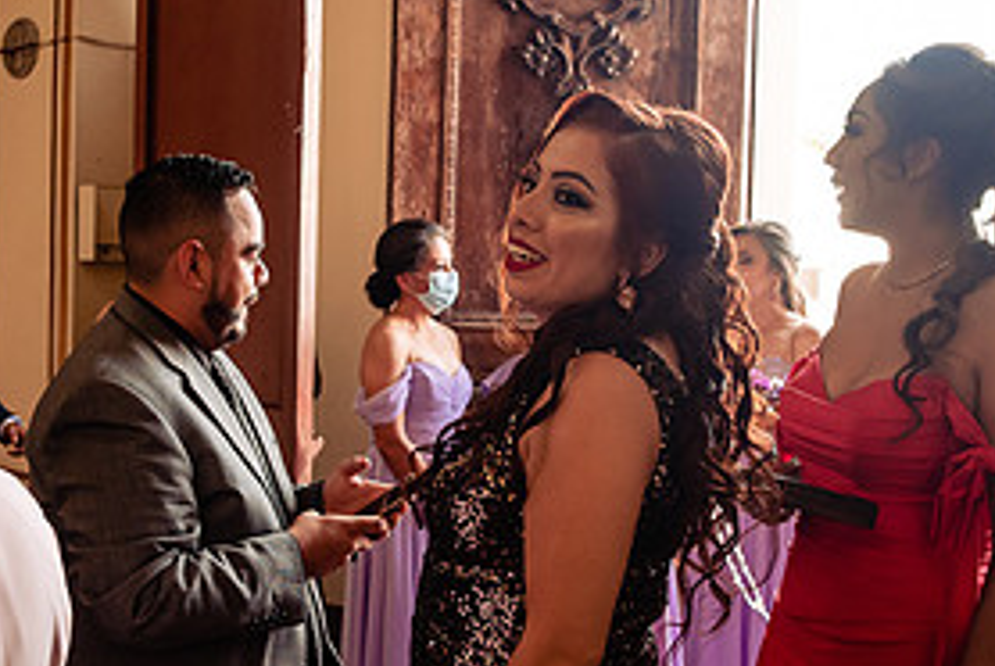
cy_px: 363
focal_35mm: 50
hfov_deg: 39.2
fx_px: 1383
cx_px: 361
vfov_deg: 27.0
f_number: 3.2
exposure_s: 1/320
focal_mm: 24
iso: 800
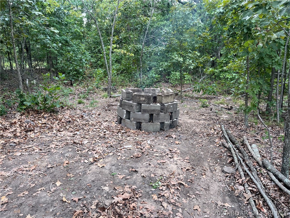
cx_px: 145
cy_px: 109
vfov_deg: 53.1
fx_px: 218
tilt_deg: -14.1
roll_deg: +1.8
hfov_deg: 67.3
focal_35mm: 26
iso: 32
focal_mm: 5.1
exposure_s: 1/151
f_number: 1.6
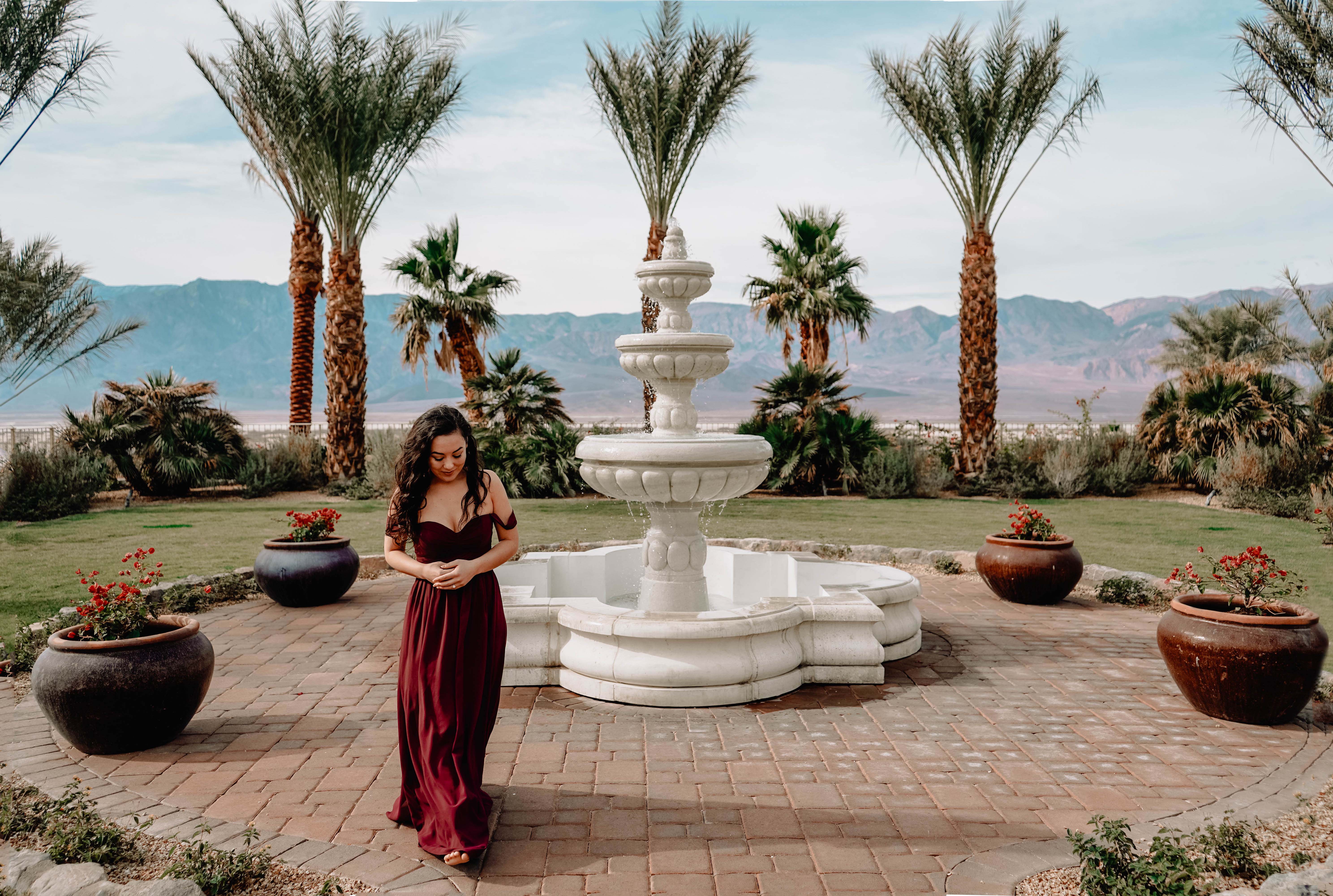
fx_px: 1151
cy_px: 448
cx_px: 666
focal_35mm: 31
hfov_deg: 60.2
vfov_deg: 42.5
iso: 100
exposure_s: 1/1000
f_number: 4
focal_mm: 31
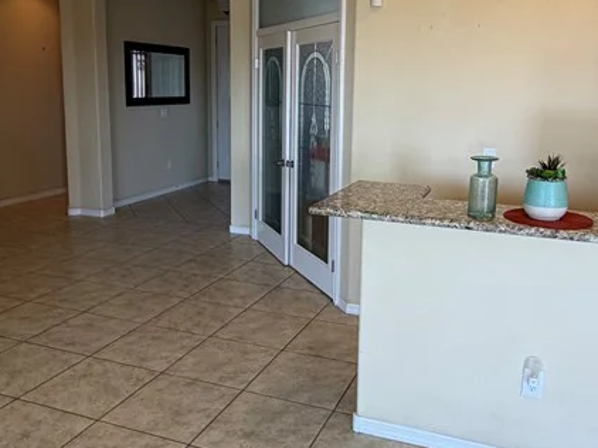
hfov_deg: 53.9
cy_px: 173
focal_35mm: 34
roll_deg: -1.1
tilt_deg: -8.4
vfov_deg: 41.5
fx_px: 587
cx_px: 326
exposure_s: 1/120
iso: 160
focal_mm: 2.22
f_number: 2.2
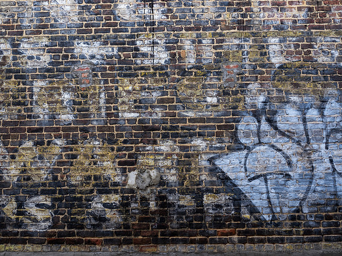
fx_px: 237
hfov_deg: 71.6
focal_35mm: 24
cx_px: 171
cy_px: 128
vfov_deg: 56.8
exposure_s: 1/125
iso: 200
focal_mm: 12
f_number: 5
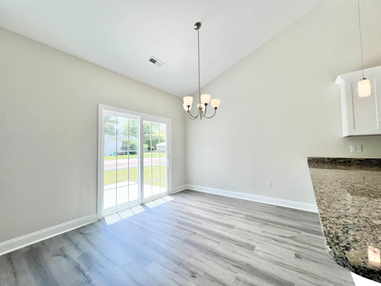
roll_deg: -0.6
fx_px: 143
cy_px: 143
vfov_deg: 89.9
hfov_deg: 106.2
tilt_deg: +1.5
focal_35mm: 13
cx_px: 190
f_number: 1.8
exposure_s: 1/392
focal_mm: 1.57
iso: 32
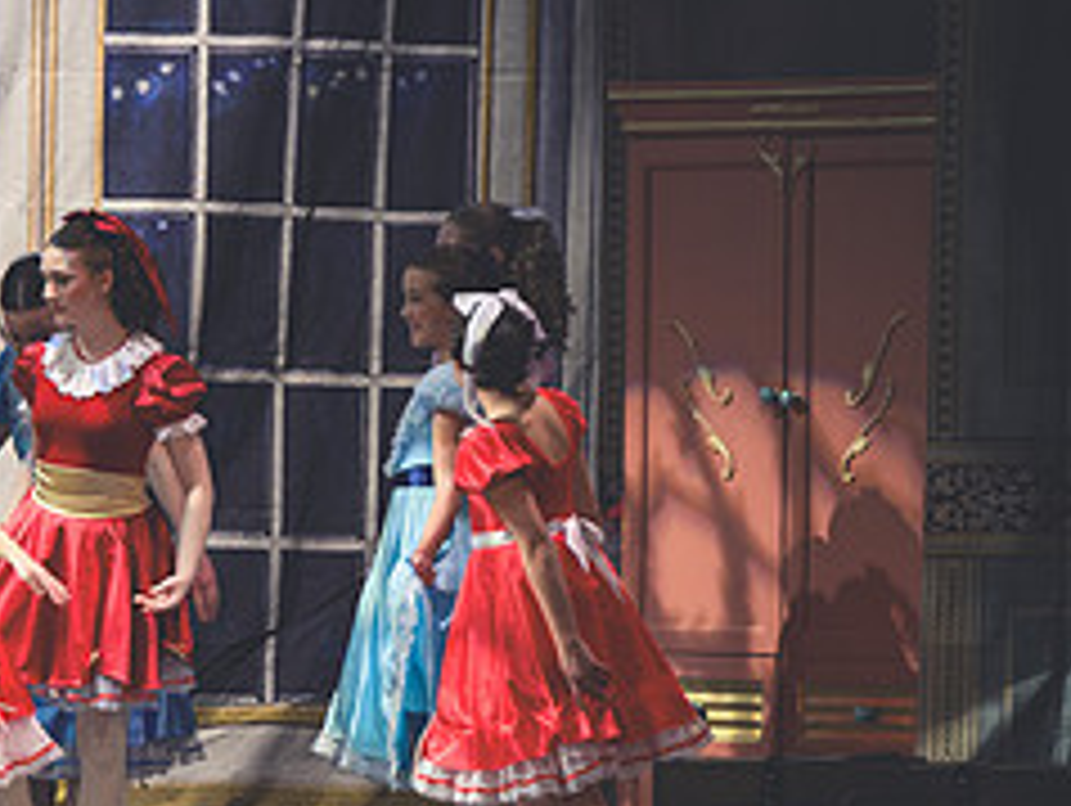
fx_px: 14494
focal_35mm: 468
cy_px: 754
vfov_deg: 3.2
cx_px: 72
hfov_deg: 4.2
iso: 2800
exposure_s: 1/400
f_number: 2.8
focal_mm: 200
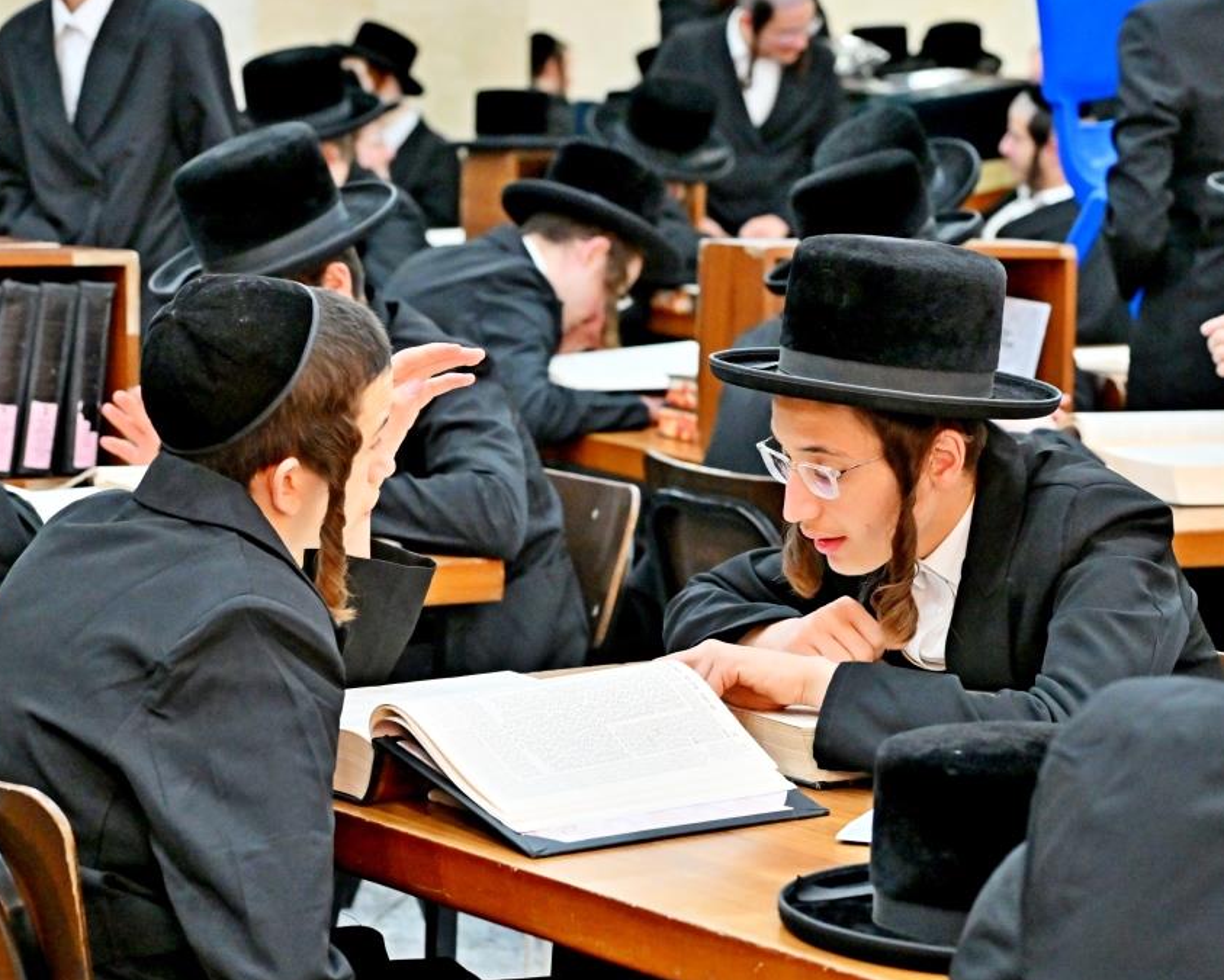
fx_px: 3841
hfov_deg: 18.1
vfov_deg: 14.5
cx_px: 664
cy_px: 490
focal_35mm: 106
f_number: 4
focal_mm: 62
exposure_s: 1/250
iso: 1600
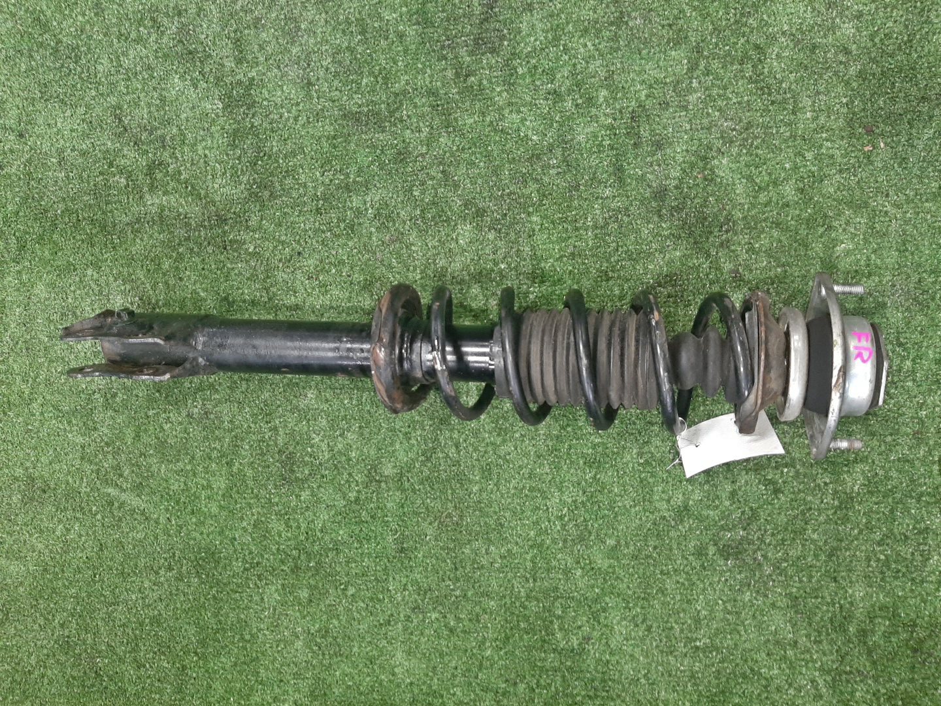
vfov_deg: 53.1
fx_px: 707
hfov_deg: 67.3
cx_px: 470
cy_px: 353
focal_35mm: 26
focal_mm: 3.93
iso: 193
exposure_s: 1/25
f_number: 1.7
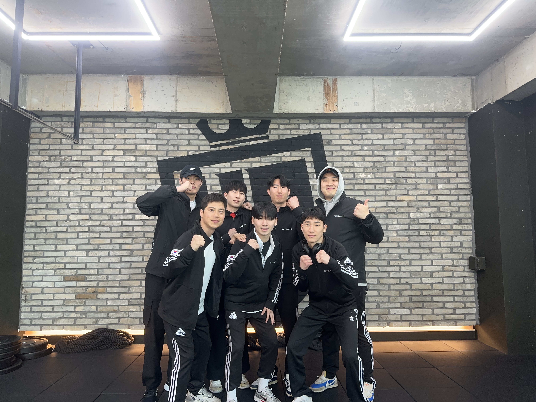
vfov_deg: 56.8
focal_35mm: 24
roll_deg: -0.1
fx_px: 372
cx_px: 268
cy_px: 201
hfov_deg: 71.6
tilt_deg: +4.8
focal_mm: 6.86
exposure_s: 1/120
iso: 200
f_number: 1.78
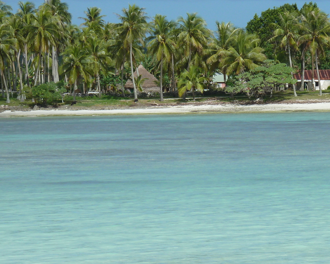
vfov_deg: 6.9
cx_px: 291
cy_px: 127
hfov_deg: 8.6
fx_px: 2178
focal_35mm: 223
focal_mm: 21
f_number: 5.6
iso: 80
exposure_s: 1/640
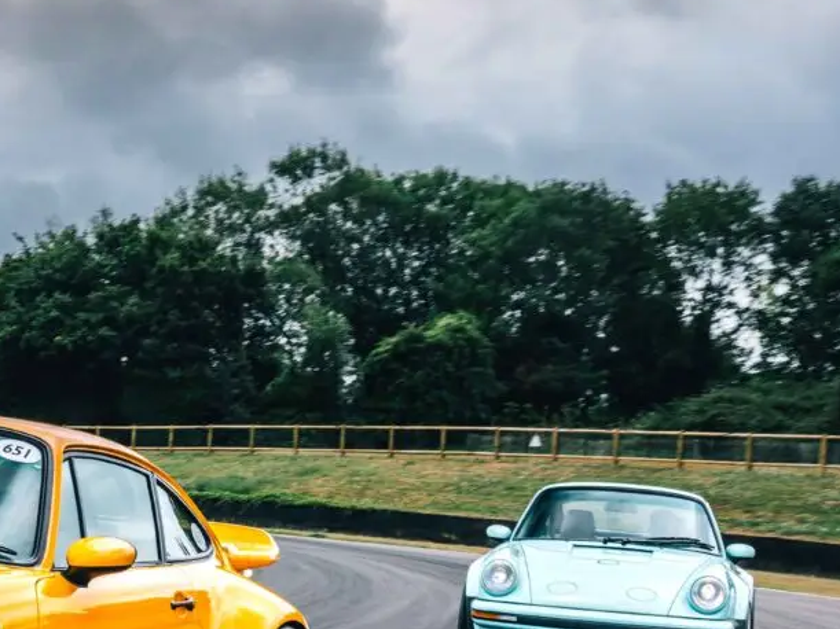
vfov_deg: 16.9
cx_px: 58
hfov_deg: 22.0
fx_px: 2102
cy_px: 477
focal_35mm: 87
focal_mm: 36.7
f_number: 14
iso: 100
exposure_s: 1/40
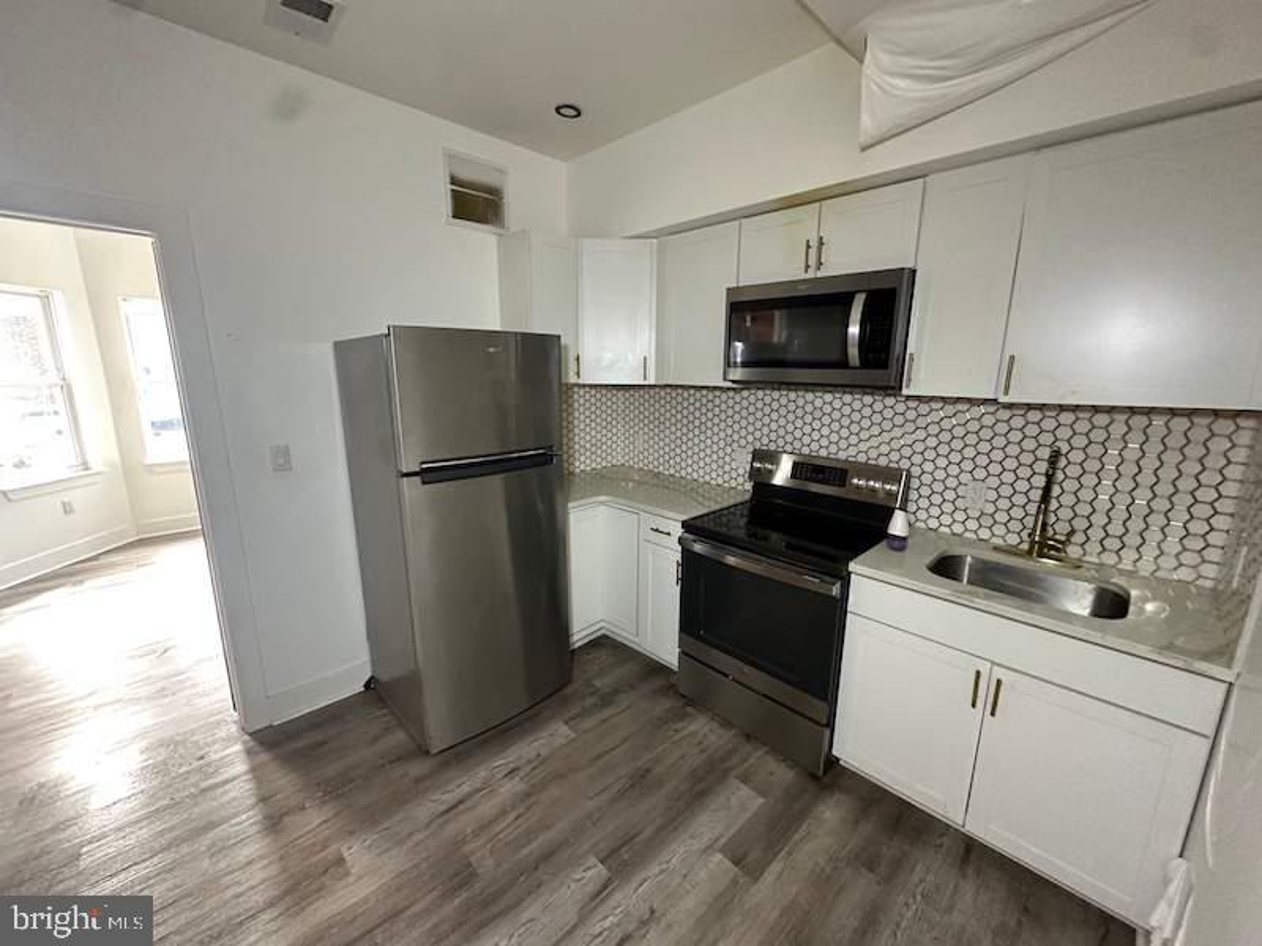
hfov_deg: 102.1
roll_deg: -0.2
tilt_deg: -12.6
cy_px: 473
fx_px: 510
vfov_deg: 85.7
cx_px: 631
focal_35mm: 14
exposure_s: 1/60
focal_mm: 2.22
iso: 400
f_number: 2.2
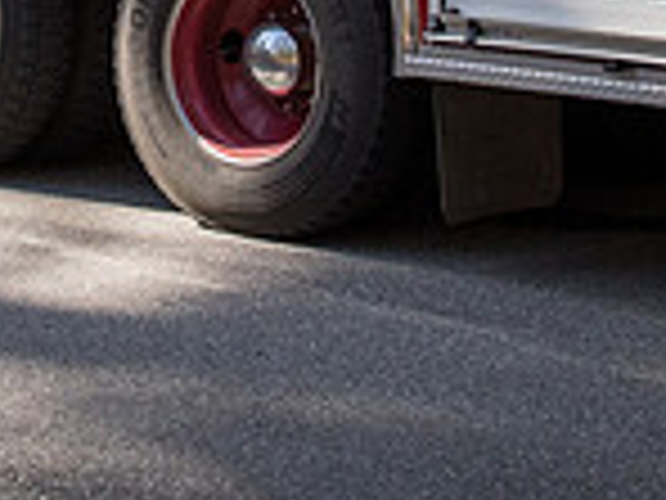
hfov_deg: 13.8
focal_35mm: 141
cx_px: 36
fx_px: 2713
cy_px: -327
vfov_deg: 10.1
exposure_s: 1/800
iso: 640
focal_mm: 25
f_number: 7.1
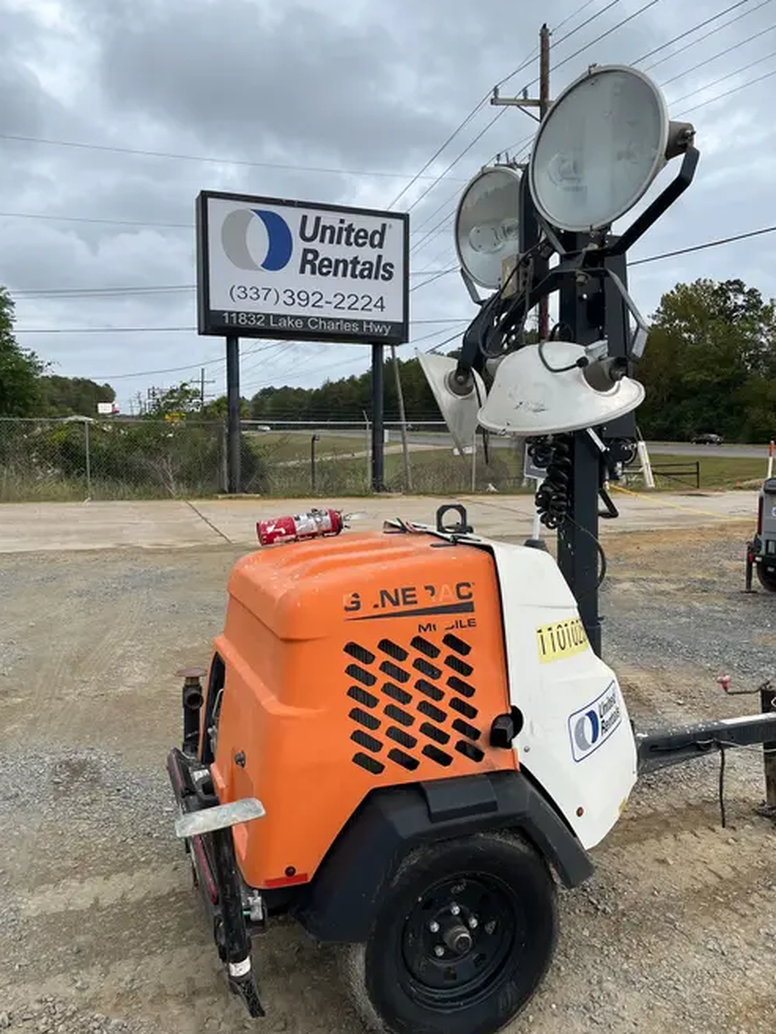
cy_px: 523
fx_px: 867
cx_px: 417
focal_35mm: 29
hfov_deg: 48.2
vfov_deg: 61.6
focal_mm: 5.1
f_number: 1.6
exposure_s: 1/1580
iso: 50
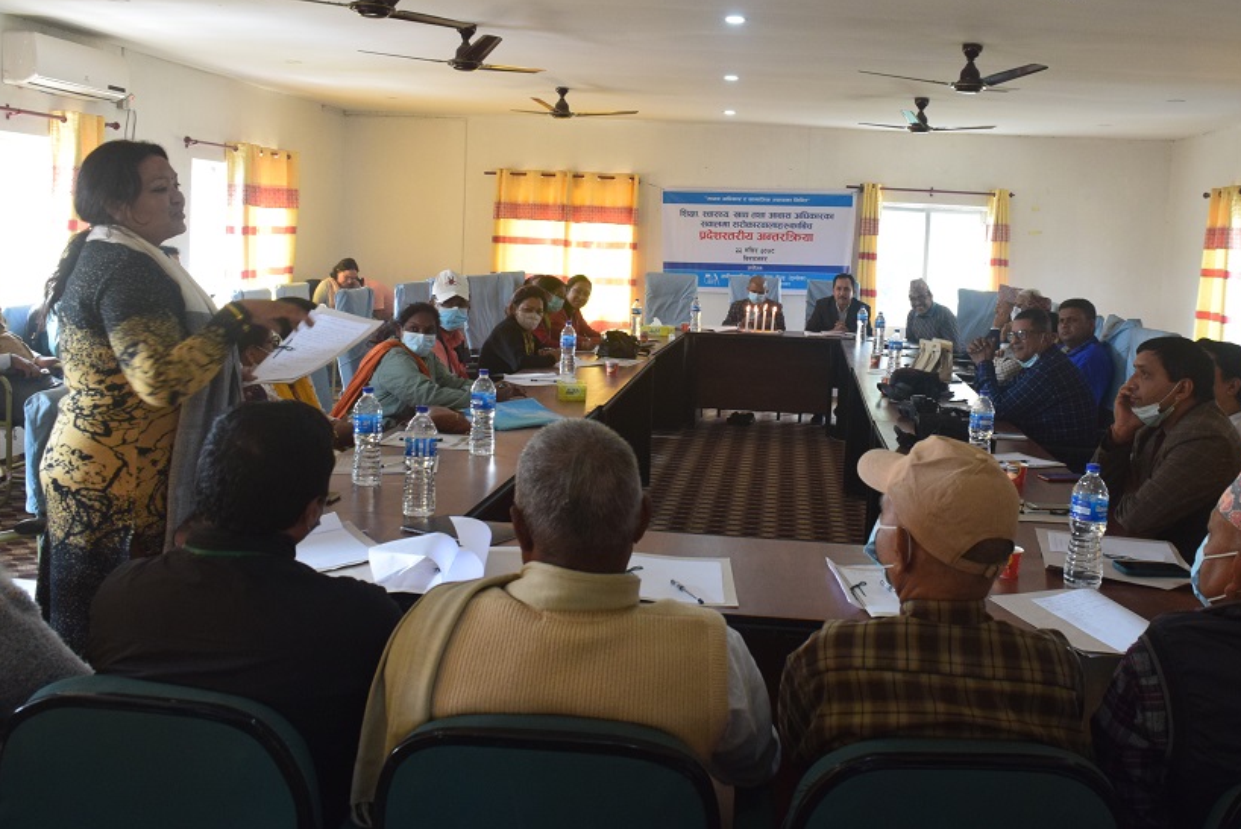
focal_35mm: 33
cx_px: 708
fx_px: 1138
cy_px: 329
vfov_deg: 39.8
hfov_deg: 57.0
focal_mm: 18
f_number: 8
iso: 1600
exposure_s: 1/60
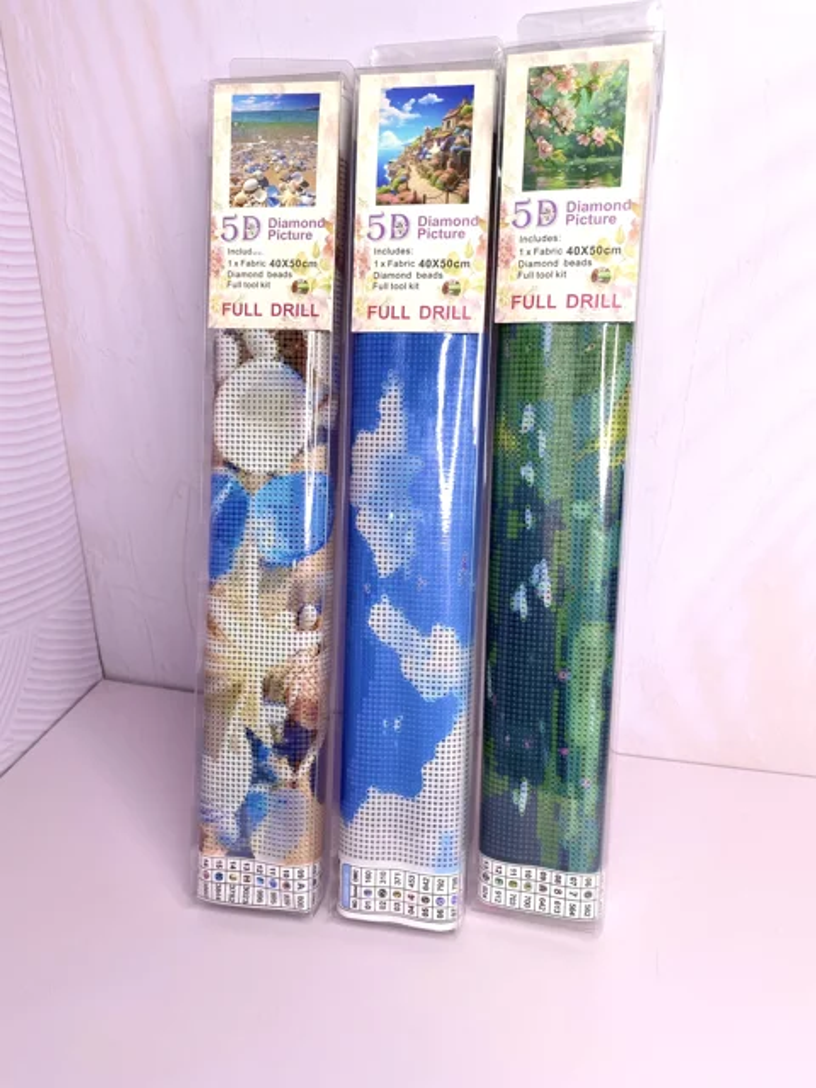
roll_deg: +1.1
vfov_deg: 67.3
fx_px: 817
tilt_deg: -23.9
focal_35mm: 26
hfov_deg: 53.1
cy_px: 544
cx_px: 408
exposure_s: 1/267
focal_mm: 4.25
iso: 32
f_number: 1.8
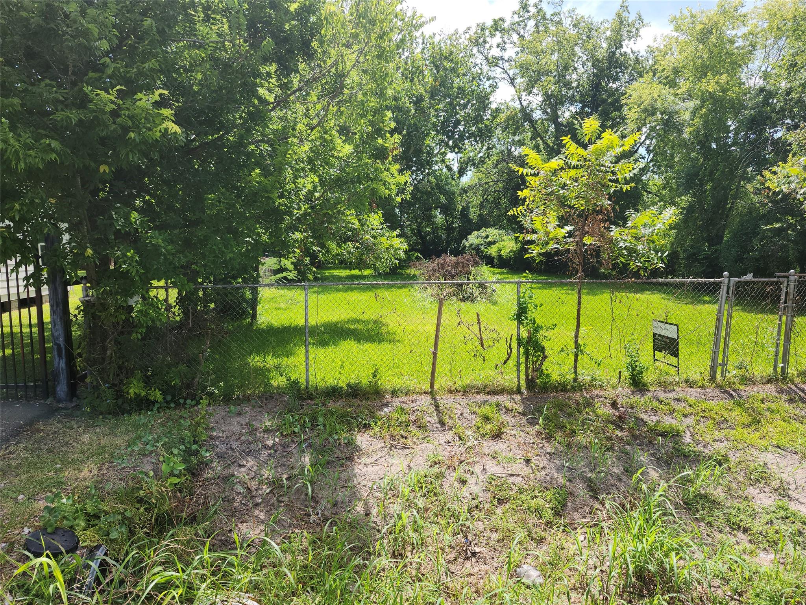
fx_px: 536
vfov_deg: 58.9
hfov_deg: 73.9
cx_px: 403
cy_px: 302
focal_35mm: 23
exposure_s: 1/939
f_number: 1.8
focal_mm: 5.54
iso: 25
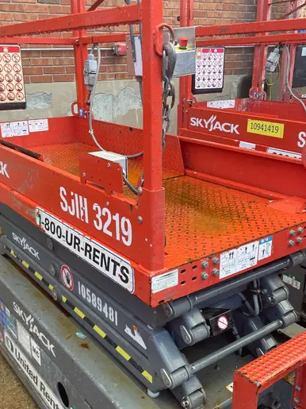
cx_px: 146
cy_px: 226
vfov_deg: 50.1
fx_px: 436
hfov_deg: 38.6
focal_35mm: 37
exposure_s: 1/136
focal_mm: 4.2
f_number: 1.6
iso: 32
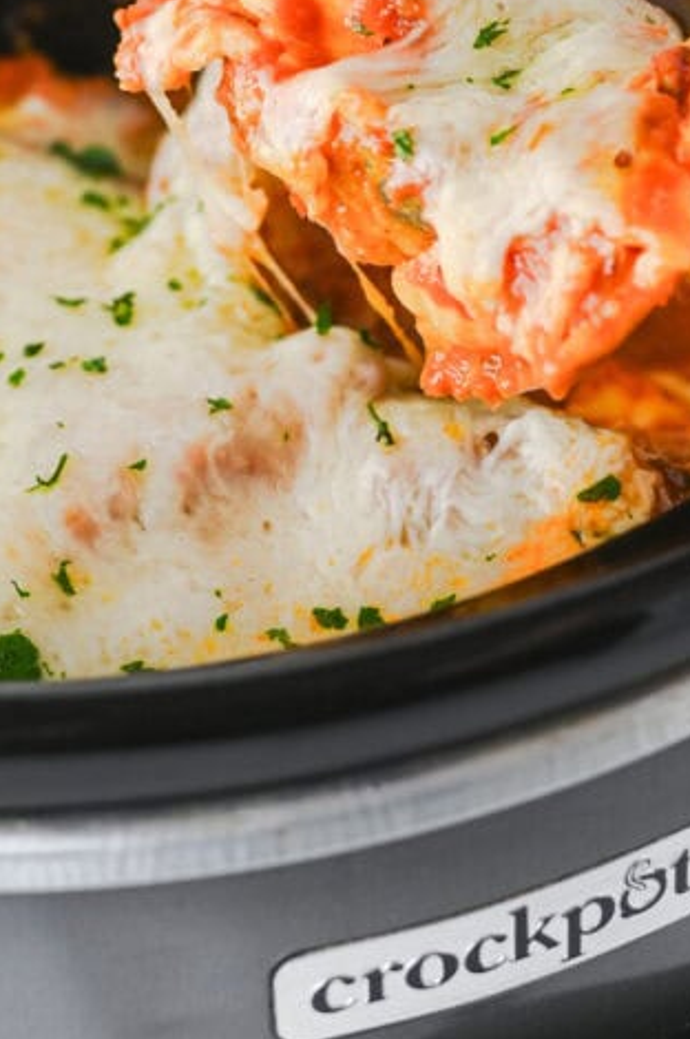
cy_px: 177
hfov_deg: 12.5
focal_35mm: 109
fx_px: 3143
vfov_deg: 18.6
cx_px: 430
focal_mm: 50
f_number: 4
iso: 320
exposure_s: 1/125
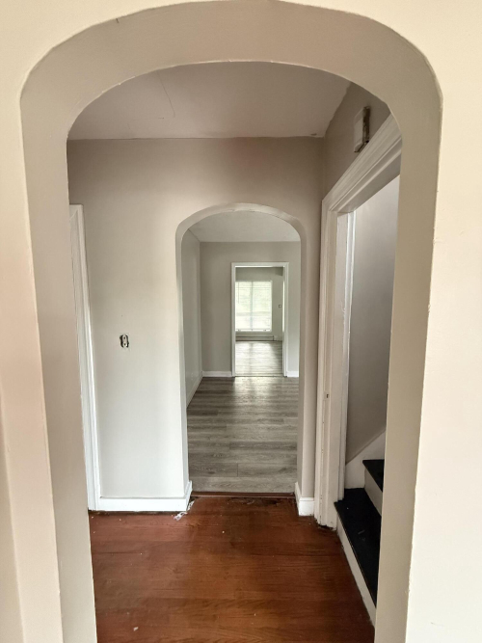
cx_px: 241
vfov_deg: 102.1
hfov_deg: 85.7
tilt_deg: -5.2
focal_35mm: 14
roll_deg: -0.2
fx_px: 260
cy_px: 322
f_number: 2.2
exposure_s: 1/60
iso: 800
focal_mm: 2.22
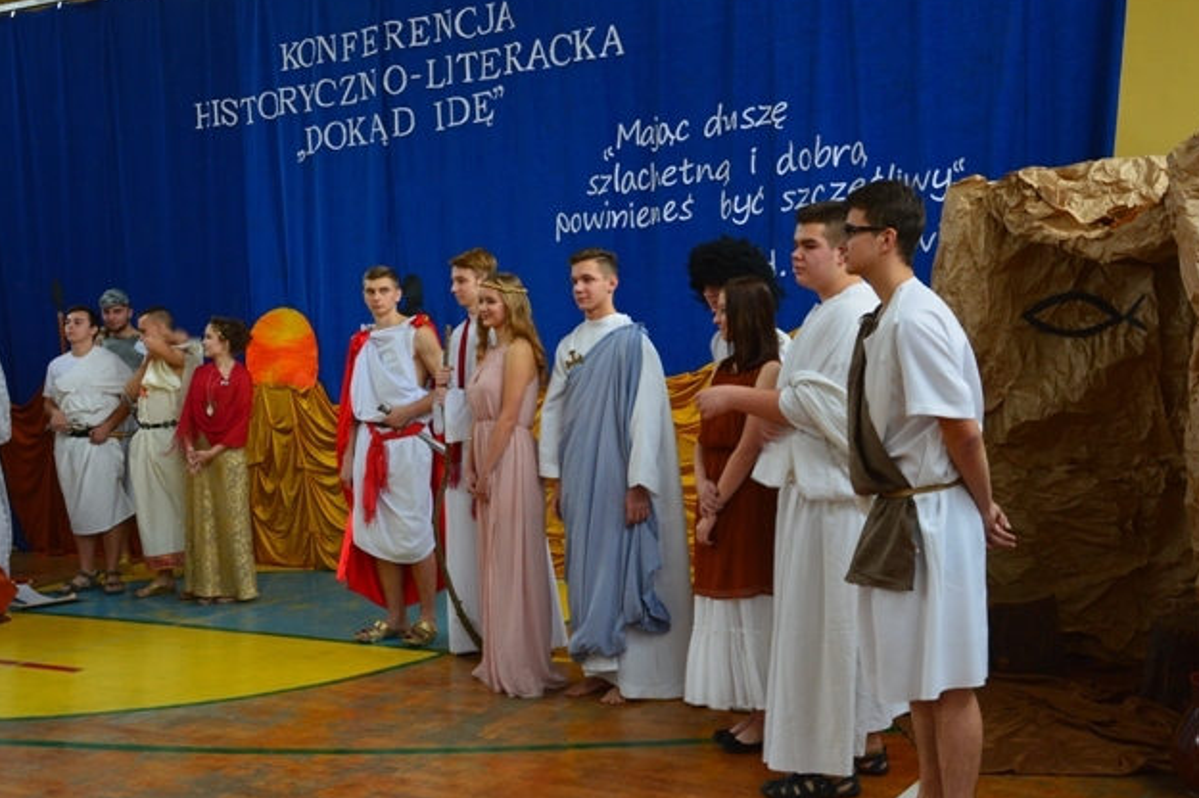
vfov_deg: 31.2
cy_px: 395
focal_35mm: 43
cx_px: 595
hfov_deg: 45.5
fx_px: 1431
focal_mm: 28
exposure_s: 1/15
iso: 800
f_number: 6.3
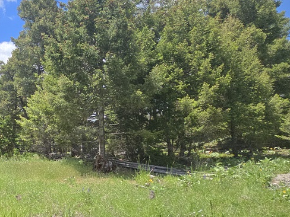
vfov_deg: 43.8
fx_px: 268
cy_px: 138
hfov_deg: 46.0
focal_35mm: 32
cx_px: -11
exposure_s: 1/1904
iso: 50
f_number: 2.2
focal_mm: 2.2
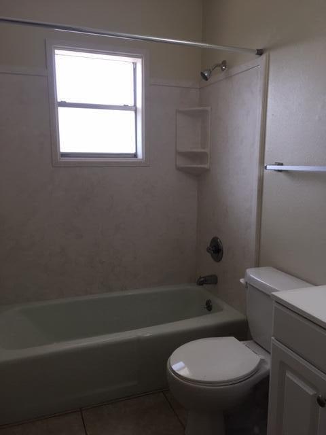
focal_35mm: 29
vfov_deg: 61.7
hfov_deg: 48.2
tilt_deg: -11.1
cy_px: 218
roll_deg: +1.4
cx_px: 163
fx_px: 364
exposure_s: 1/120
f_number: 2.2
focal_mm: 4.15
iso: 40
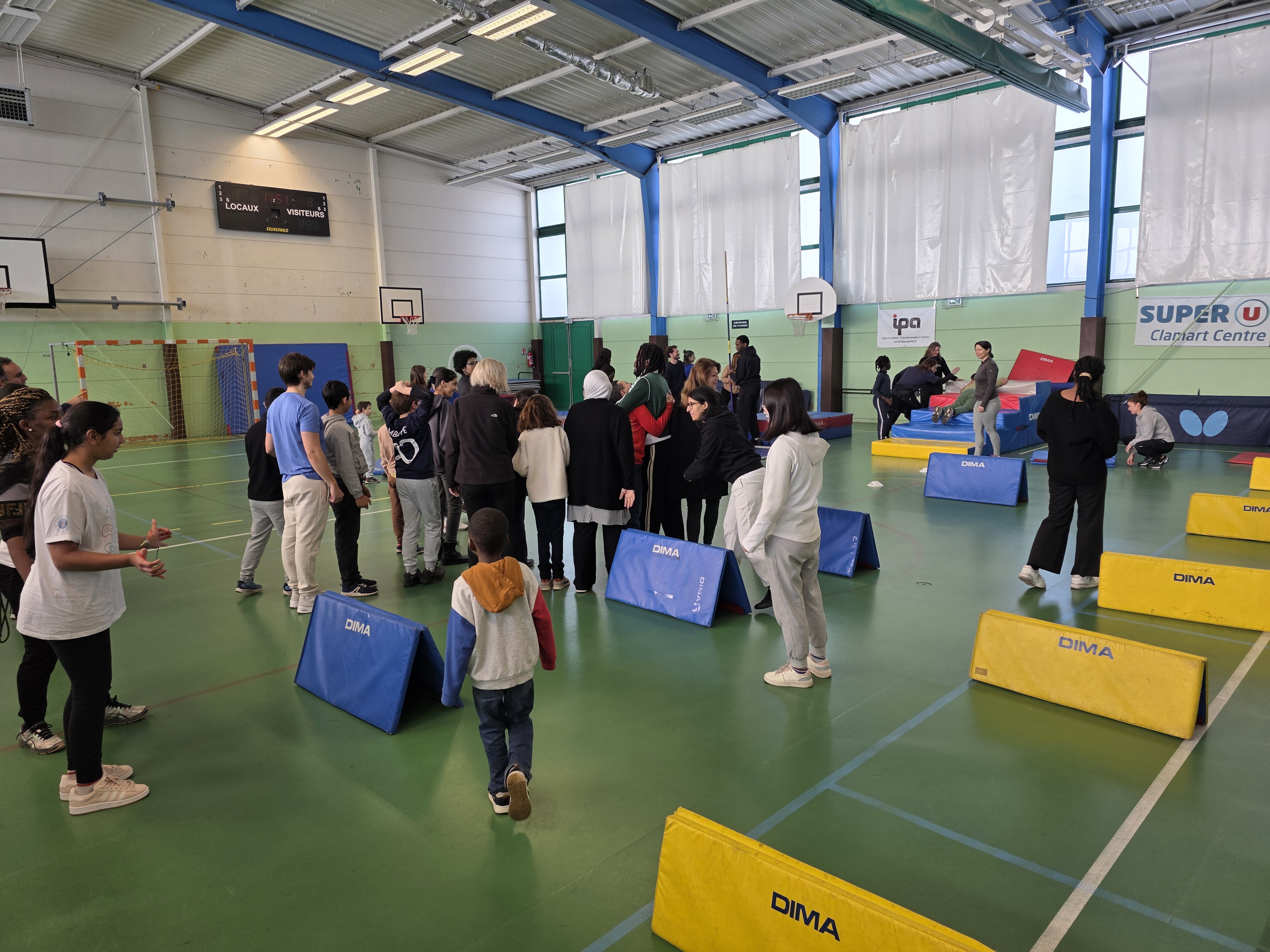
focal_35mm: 23
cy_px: 476
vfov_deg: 58.9
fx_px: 844
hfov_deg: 73.9
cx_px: 635
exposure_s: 1/100
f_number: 1.7
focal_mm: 6.3
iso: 50
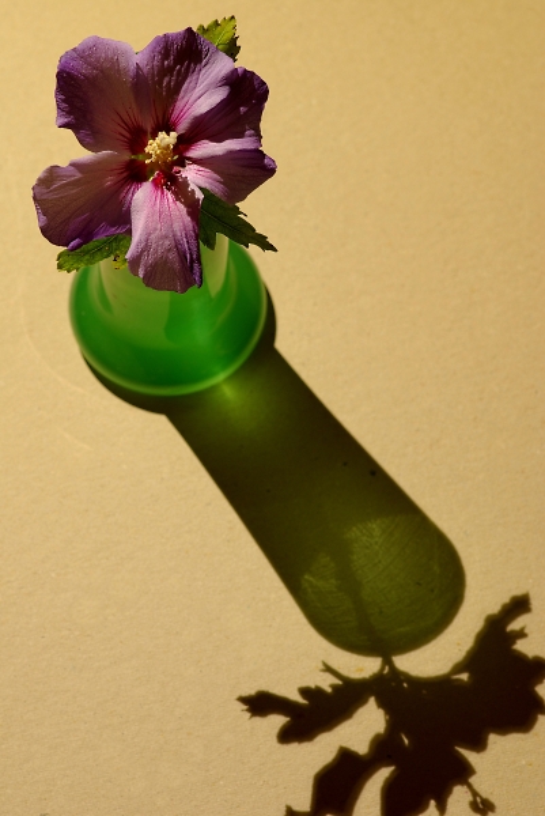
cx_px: 272
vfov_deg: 13.7
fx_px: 3400
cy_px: 408
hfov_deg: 9.2
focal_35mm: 150
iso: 100
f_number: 8
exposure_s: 2
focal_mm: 100
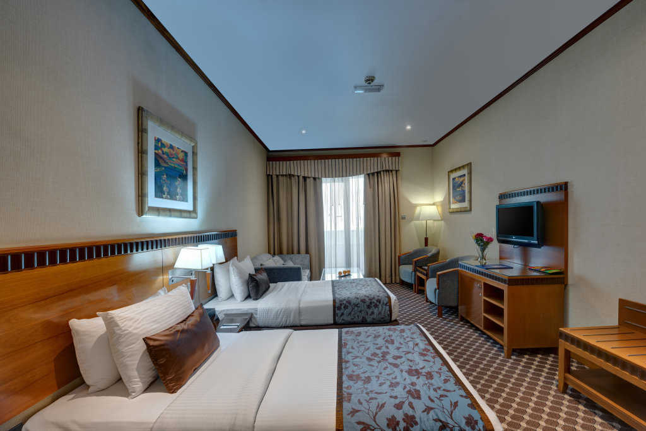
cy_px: 216
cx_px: 323
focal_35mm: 14
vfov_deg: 81.2
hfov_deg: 104.2
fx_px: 251
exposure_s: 1/2.5
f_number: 8
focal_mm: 14
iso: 100
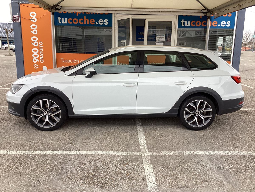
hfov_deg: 58.4
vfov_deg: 45.4
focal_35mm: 31
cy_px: 96
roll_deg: -0.8
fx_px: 228
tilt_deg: -10.8
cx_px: 128
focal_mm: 3.3
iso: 25
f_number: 2.4
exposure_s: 1/100
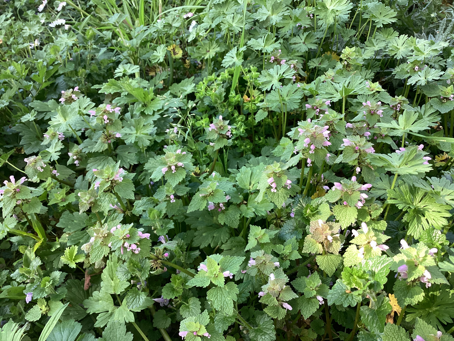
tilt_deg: -46.8
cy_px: 170
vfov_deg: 45.4
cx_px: 227
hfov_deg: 58.4
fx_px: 407
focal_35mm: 31
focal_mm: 3.3
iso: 50
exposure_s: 1/100
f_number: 2.4
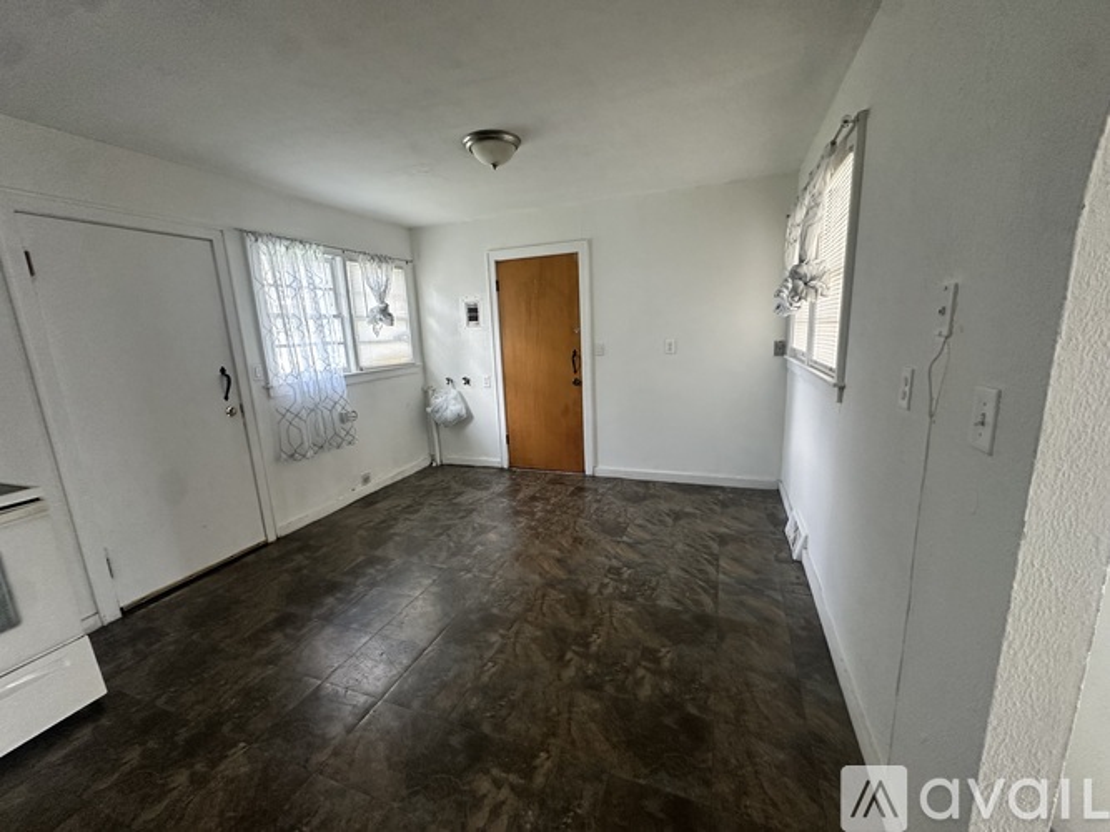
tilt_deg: -10.8
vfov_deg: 85.7
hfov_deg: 102.1
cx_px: 555
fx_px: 449
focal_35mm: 14
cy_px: 416
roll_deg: +2.1
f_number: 2.2
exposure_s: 1/99
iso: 320
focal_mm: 2.22
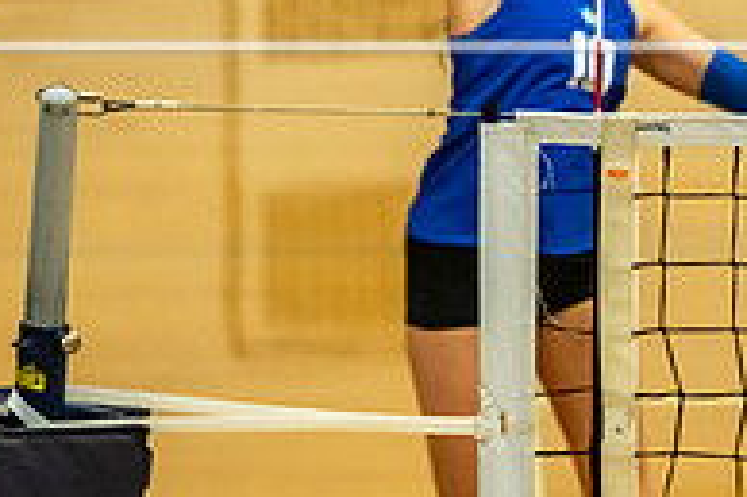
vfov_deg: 2.3
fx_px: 12398
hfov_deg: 3.5
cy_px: -75
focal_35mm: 598
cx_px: 385
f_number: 2.8
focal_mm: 200
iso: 5600
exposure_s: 1/1250
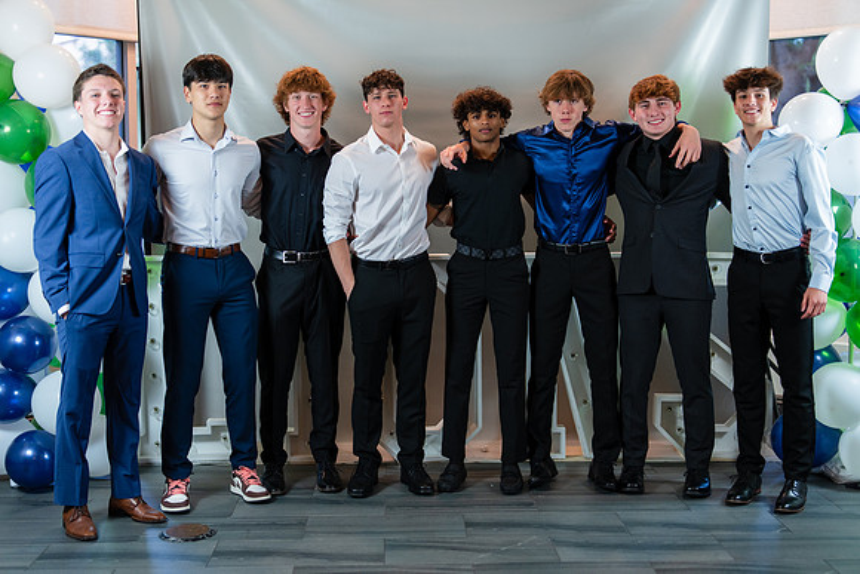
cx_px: 430
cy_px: 287
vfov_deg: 27.0
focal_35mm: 50
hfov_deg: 39.6
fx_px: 1195
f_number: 1.2
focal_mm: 50
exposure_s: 1/320
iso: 500
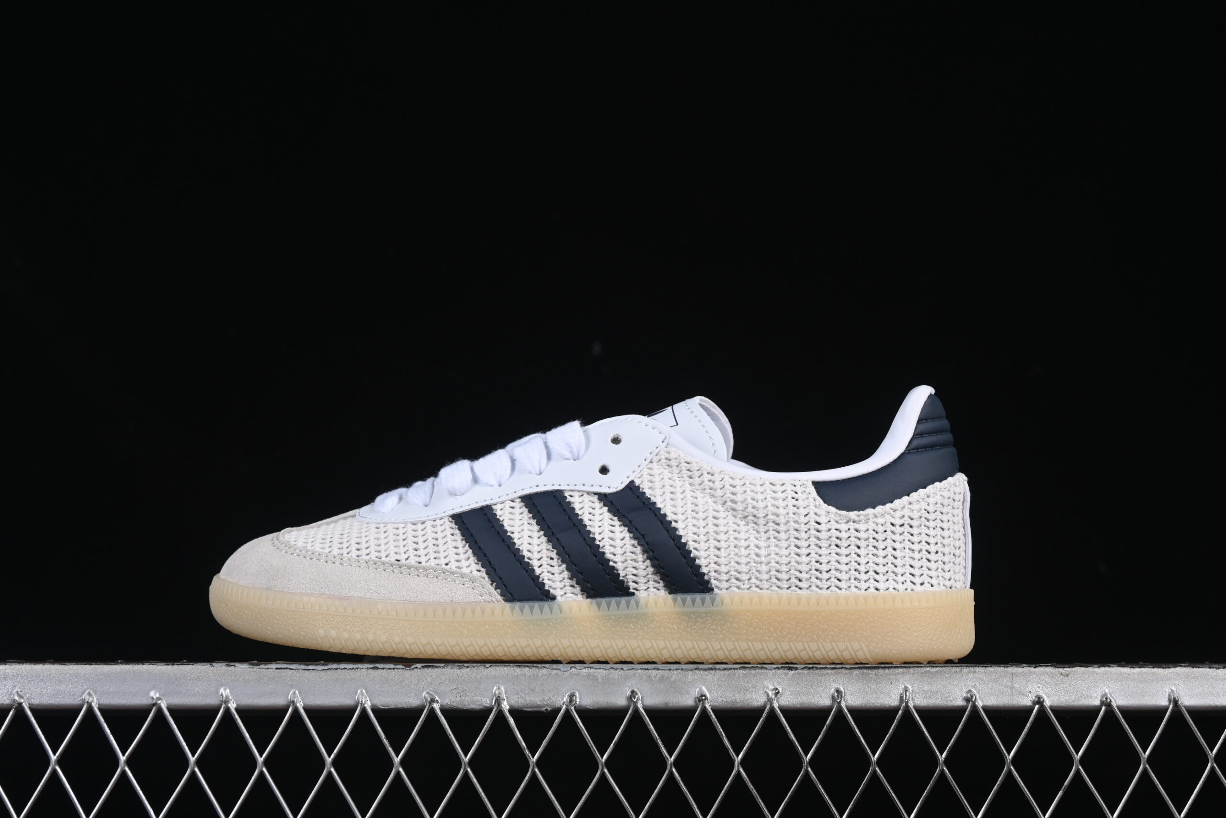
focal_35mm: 75
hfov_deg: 27.0
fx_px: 2554
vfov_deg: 18.2
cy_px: 409
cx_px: 613
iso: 160
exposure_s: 1/80
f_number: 8
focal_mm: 50
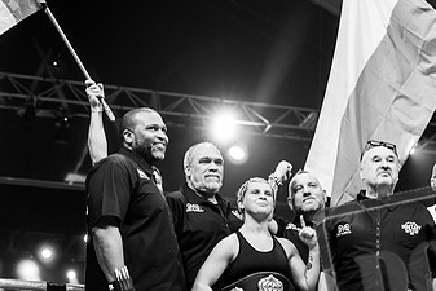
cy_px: 231
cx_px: 317
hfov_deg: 23.4
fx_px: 1042
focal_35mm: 86
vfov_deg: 15.8
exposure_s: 1/80
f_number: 2.8
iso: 2000
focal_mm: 50
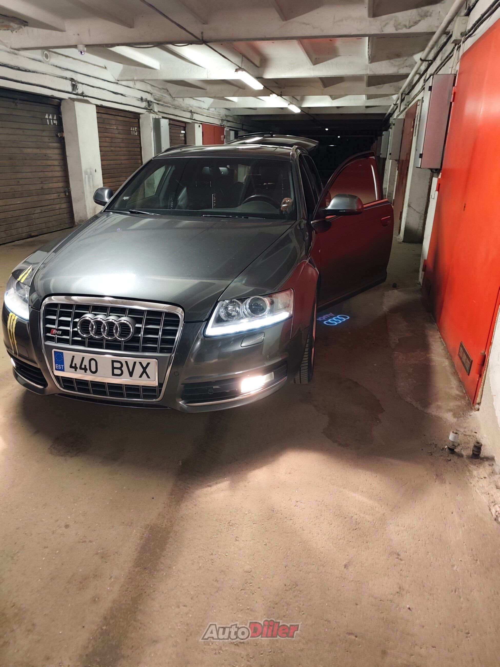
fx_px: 443
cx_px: 250
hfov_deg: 58.9
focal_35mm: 23
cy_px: 334
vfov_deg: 73.9
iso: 1600
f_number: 1.65
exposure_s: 1/25
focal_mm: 6.19
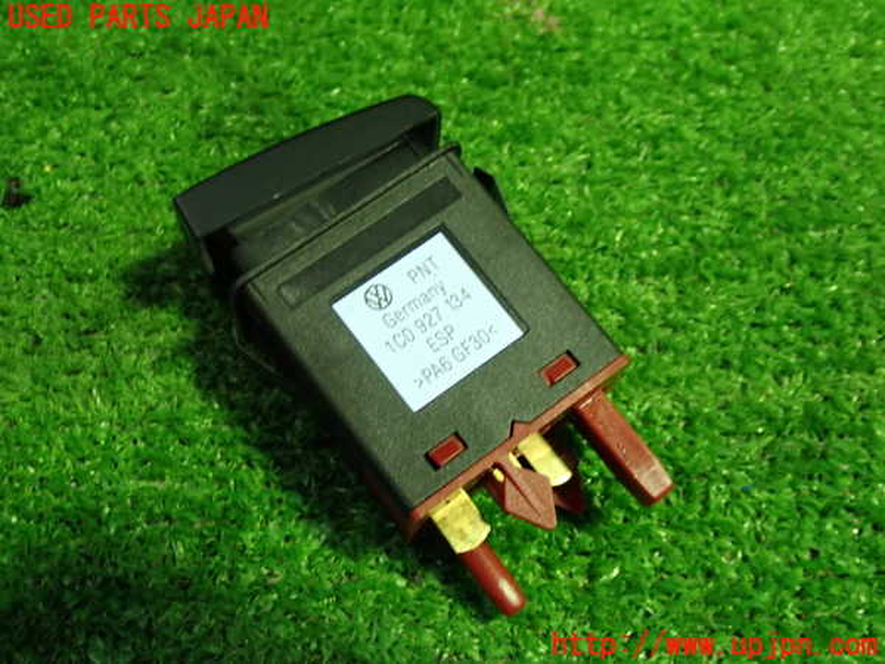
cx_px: 442
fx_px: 1125
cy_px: 332
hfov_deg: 42.9
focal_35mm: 44
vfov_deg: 32.9
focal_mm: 7.84
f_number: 2.9
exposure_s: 1/40
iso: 500
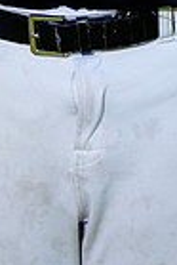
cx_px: 94
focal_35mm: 598
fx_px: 4399
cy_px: -204
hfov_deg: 2.3
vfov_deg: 3.4
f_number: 6.3
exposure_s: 1/250
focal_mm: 143
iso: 100
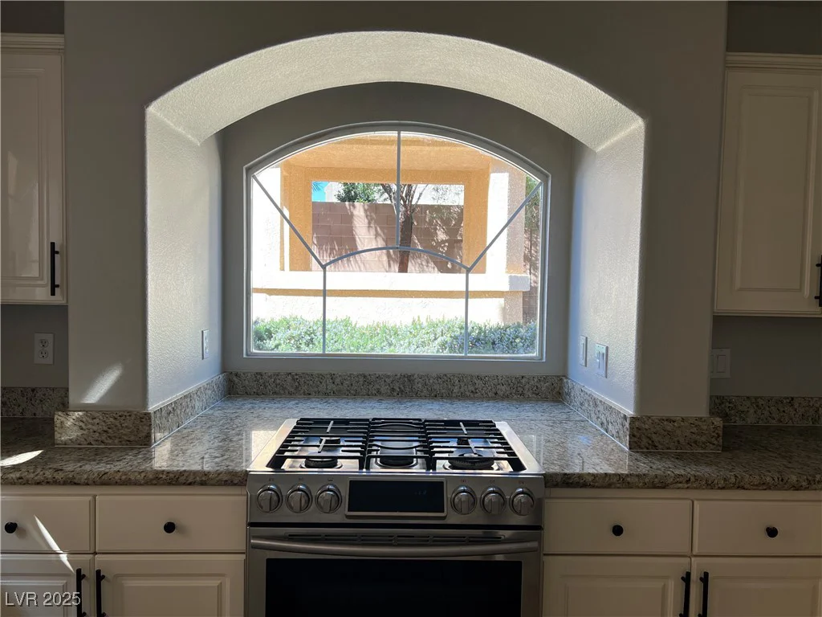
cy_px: 308
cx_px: 411
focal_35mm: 26
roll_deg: -0.2
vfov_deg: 53.1
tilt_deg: -2.0
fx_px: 617
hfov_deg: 67.3
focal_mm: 5.7
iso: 50
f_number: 1.5
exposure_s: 1/361
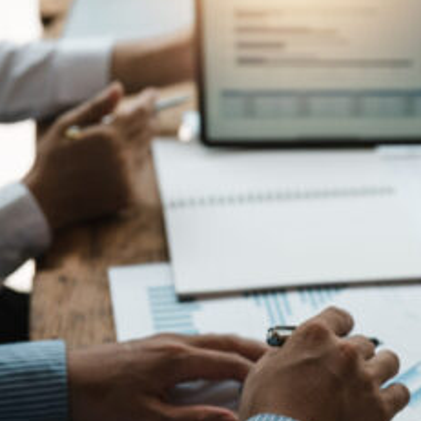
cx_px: 467
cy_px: 276
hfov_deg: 16.4
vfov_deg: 16.9
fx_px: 1417
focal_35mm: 103
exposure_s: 1/320
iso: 100
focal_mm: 50
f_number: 2.8
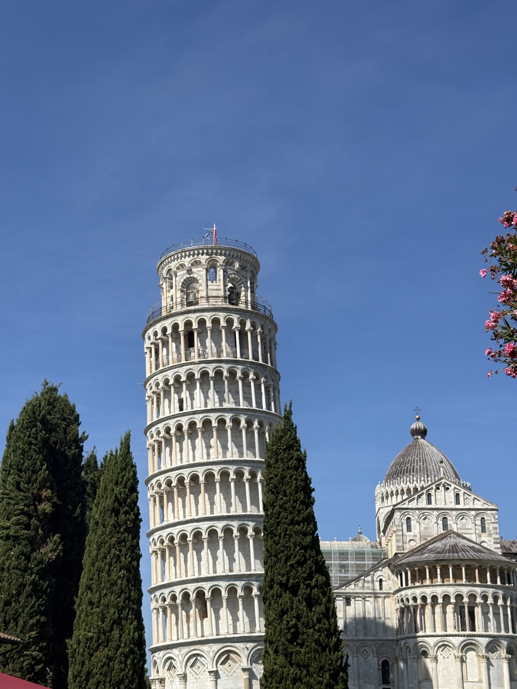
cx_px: 258
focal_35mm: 48
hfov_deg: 30.3
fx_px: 956
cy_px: 344
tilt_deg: +21.9
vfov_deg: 39.7
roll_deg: +0.1
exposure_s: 1/6024
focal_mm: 6.76
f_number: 1.78
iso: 64
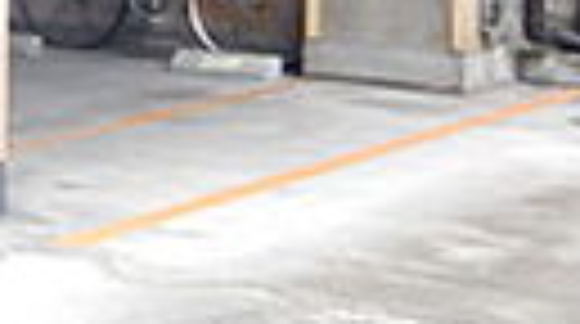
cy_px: -112
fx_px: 1996
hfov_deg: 13.8
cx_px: -620
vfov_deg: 9.1
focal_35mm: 130
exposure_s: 1/50
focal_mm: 4.3
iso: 125
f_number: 2.8
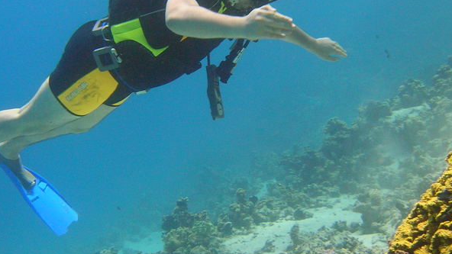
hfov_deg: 41.3
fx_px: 599
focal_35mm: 50
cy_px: 100
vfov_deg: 23.9
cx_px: 212
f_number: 4.9
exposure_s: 1/120
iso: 50
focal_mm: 5.7
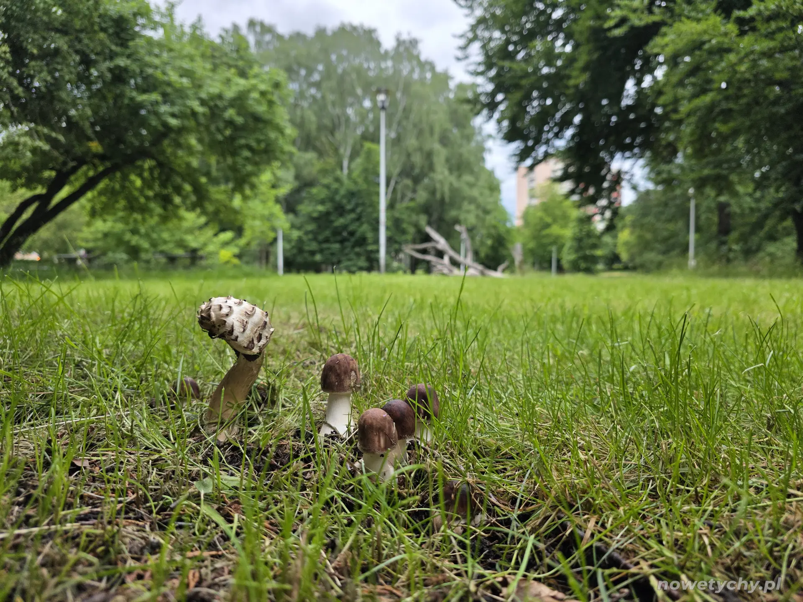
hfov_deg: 73.9
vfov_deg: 58.9
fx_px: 534
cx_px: 402
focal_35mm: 23
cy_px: 301
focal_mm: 6.3
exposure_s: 1/180
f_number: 1.7
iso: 64
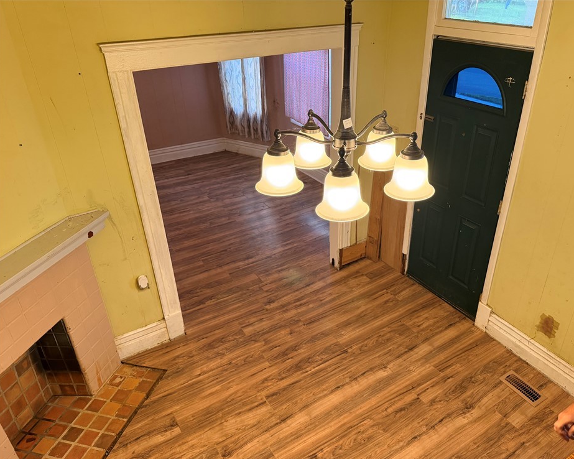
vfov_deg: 54.9
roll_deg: +0.5
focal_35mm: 26
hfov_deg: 65.9
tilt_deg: -29.5
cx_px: 316
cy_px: 238
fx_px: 442
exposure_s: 1/60
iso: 500
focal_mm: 6.76
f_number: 1.78
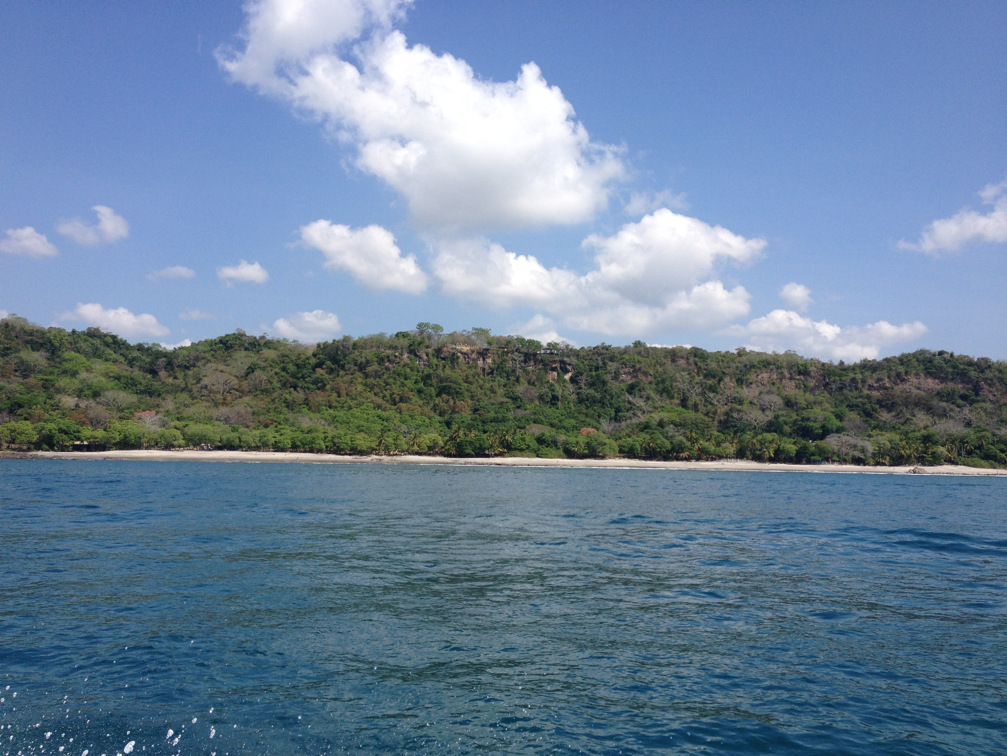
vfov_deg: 40.7
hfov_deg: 52.6
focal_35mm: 35
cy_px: 378
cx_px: 504
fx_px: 1018
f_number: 2.4
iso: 50
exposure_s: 1/2123
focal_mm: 4.28
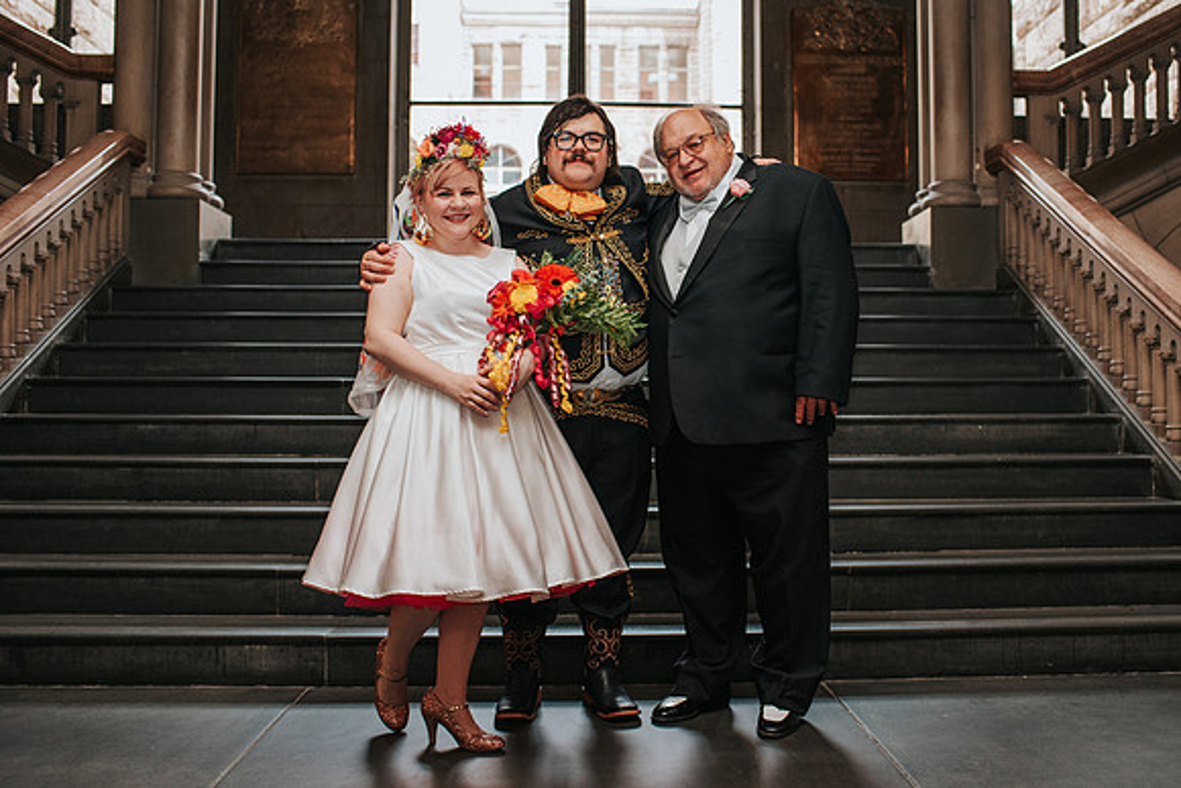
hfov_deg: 50.1
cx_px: 649
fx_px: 1262
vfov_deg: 34.7
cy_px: 355
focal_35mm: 38
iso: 1000
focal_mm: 35
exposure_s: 1/200
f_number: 3.5
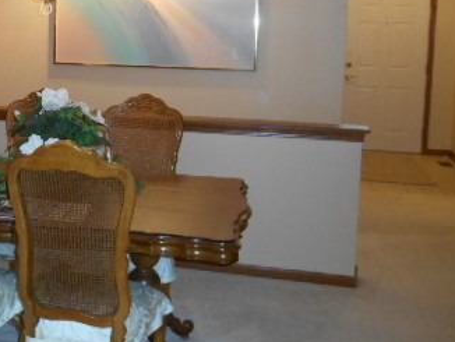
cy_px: 92
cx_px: 60
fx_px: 671
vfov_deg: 28.2
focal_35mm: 51
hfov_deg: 35.6
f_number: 3.4
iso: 400
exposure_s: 1/25
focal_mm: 4.7
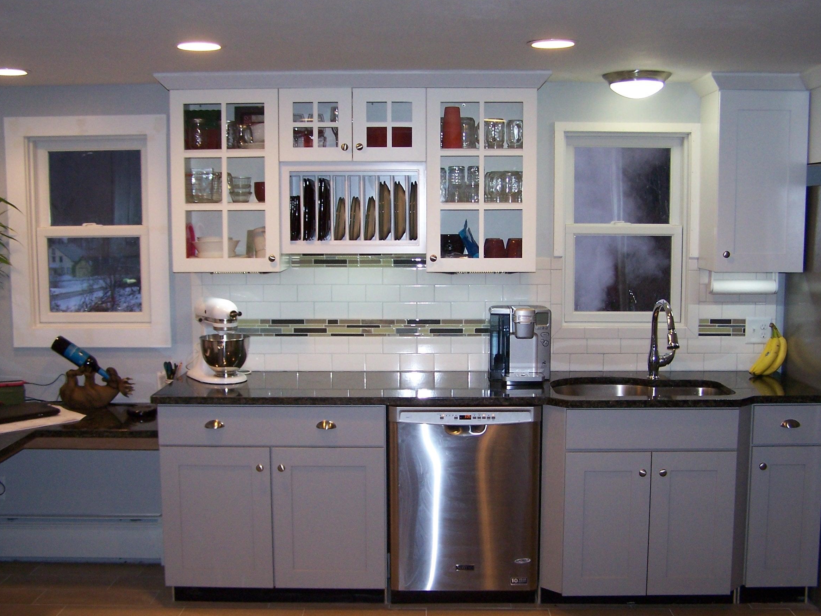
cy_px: 325
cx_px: 422
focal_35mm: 42
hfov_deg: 44.8
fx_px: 996
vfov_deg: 34.3
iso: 140
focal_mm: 6.3
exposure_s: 1/60
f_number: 2.8
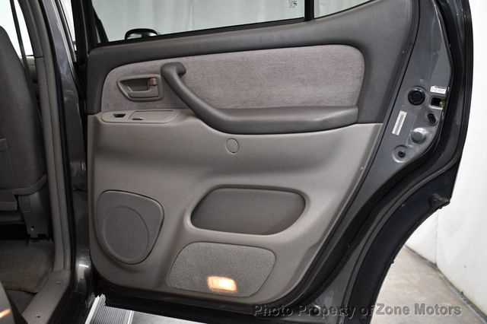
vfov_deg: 35.9
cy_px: 162
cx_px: 244
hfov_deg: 51.9
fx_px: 500
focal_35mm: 37
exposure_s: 1/125
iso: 3200
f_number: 4
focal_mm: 25
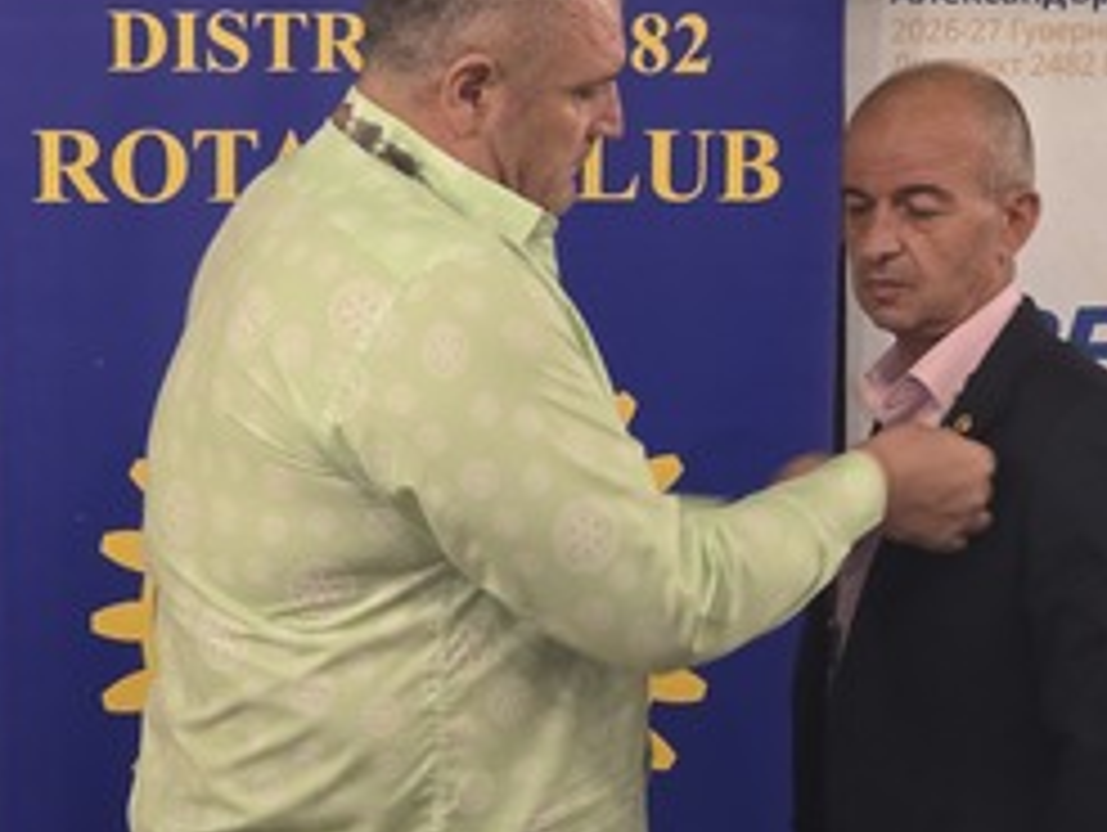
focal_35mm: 112
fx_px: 3585
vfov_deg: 13.2
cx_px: 572
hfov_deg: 17.6
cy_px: 400
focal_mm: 7.9
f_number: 2.4
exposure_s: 1/8.33
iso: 1000
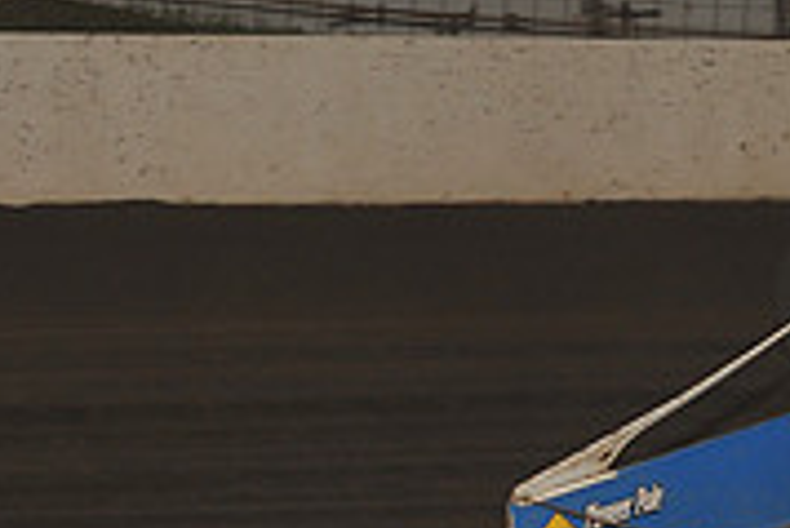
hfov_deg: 6.8
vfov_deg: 4.6
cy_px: 337
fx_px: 6567
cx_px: 1016
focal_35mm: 299
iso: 800
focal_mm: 92
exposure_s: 1/320
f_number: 6.3
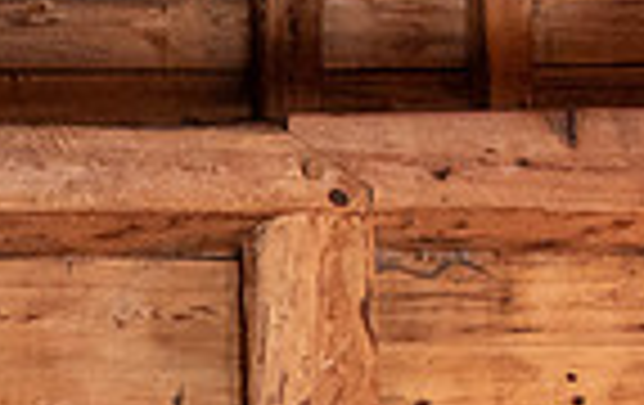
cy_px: 772
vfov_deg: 10.2
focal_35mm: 120
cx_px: -279
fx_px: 2110
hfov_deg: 16.1
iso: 2500
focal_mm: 28
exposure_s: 1/50
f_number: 9
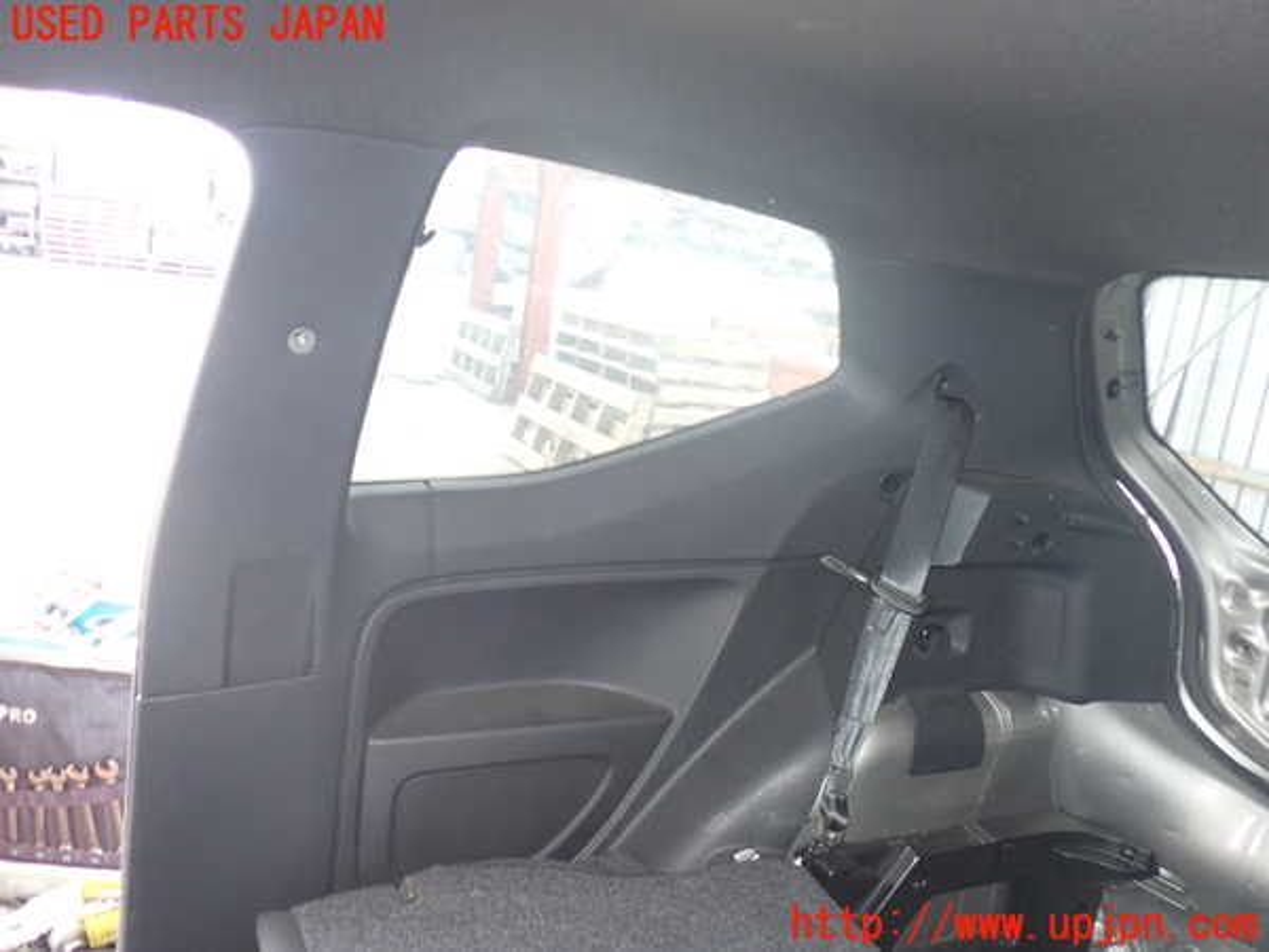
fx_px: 1100
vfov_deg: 46.8
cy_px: 476
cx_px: 634
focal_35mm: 30
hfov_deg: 60.0
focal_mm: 5.4
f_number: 2.3
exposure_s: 1/30
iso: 200
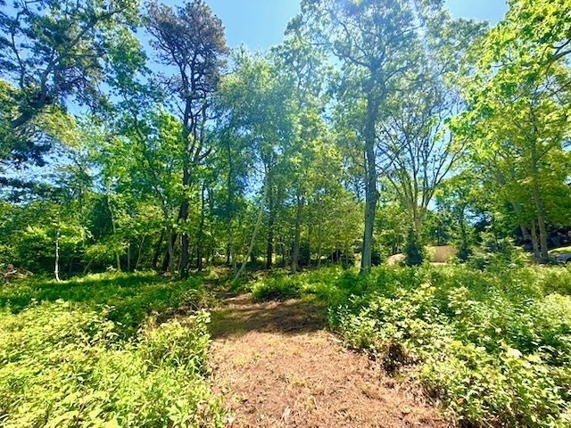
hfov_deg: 102.1
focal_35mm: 14
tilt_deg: +11.4
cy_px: 214
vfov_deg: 85.7
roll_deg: -0.9
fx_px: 231
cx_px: 286
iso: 40
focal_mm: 2.22
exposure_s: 1/535
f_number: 2.2
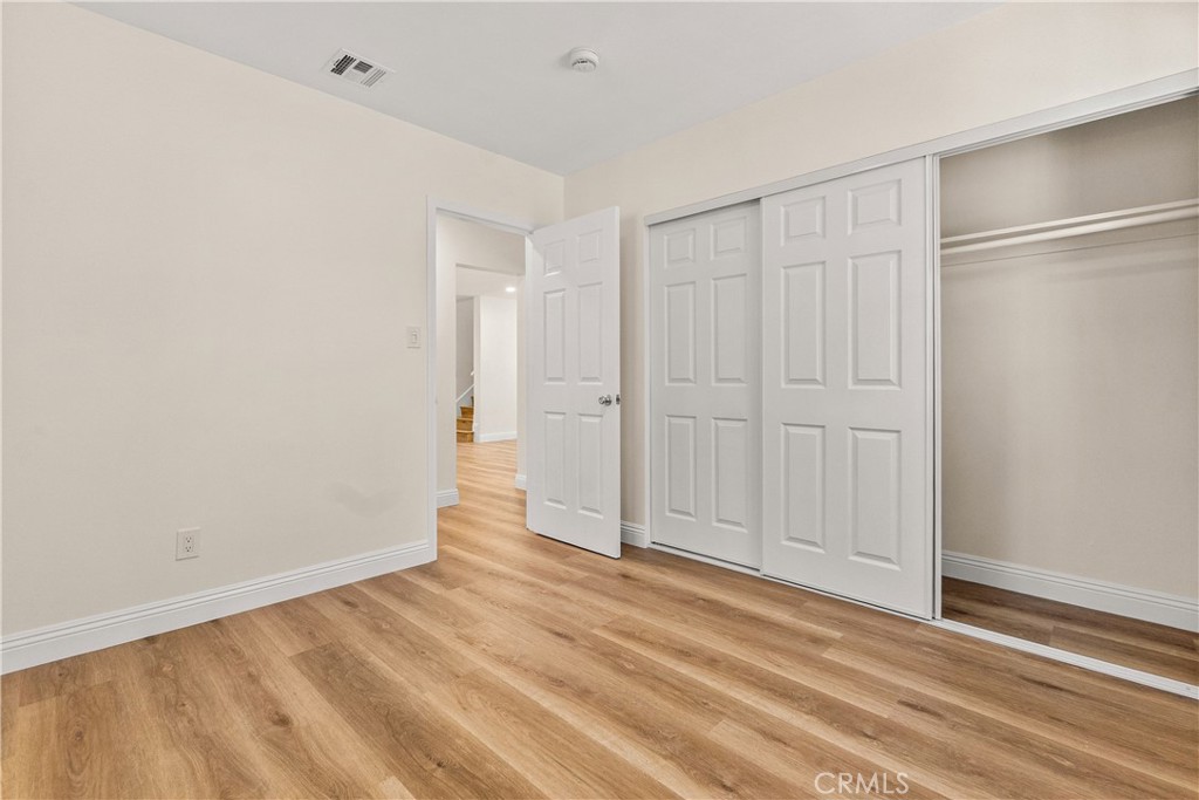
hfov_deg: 100.4
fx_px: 500
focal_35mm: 15
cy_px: 400
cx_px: 600
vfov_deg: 77.3
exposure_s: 1/8
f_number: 8
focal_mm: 10
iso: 400
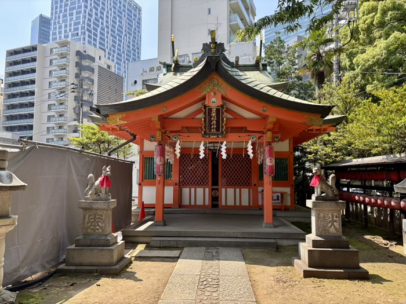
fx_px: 305
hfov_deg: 67.3
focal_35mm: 26
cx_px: 203
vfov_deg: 53.1
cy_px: 152
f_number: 1.6
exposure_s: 1/707
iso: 50
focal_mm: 5.96
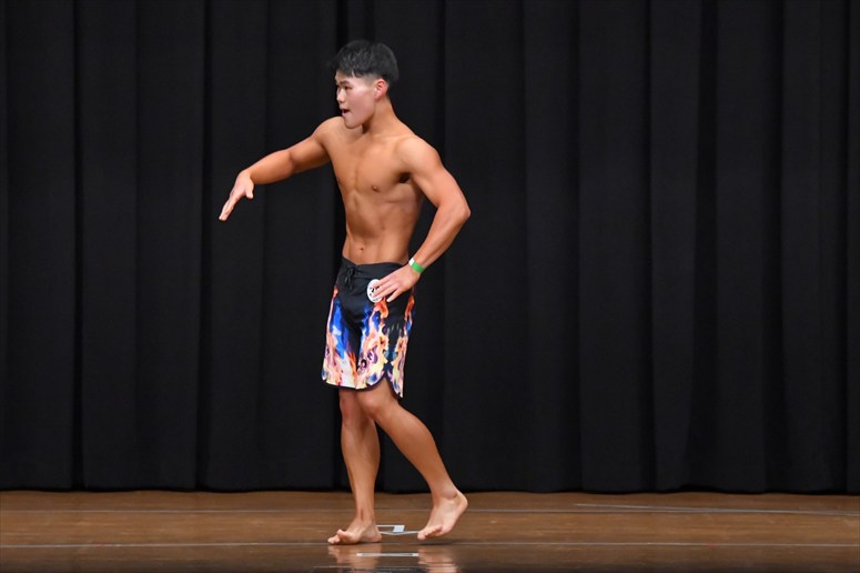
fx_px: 6089
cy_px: 286
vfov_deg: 5.4
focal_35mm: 255
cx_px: 430
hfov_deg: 8.1
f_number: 5.6
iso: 8000
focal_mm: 170
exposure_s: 1/400
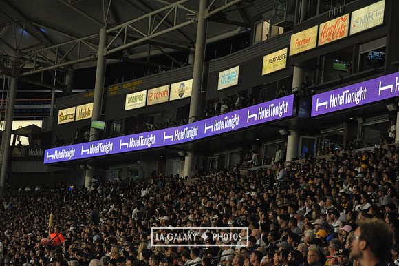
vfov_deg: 10.1
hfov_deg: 15.2
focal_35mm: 135
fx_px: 1495
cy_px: 133
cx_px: 200
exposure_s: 1/320
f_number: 9
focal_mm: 135
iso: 3200
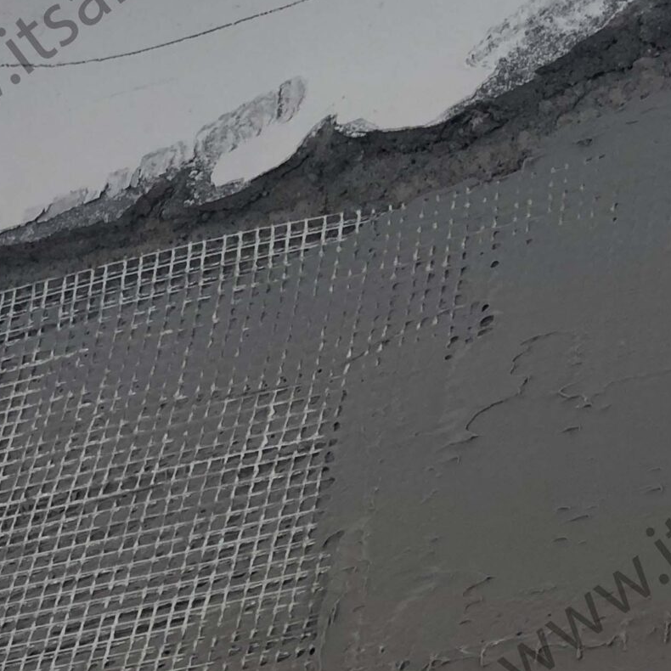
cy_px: 492
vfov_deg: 11.7
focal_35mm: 149
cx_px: 775
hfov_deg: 11.5
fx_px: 3268
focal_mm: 6
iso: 25
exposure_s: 1/60
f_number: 2.4
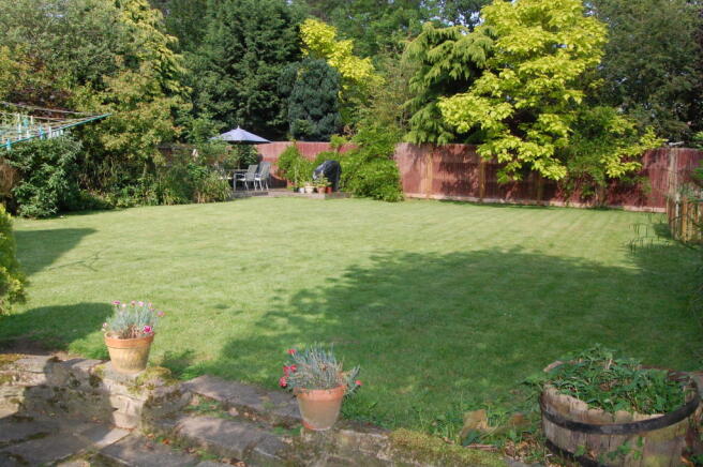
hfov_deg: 67.4
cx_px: 352
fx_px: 527
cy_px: 234
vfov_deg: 47.8
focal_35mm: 27
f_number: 13
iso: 1600
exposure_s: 1/500
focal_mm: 18
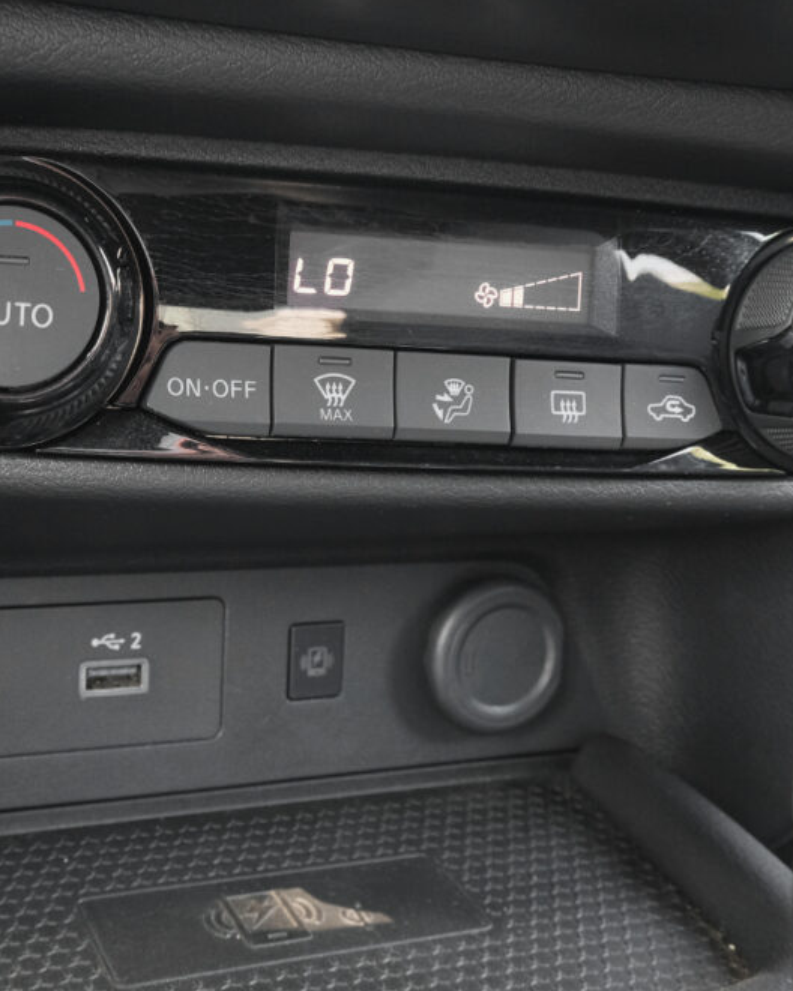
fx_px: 1496
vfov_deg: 36.7
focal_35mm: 51
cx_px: 323
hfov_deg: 29.6
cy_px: 507
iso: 2000
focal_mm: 23.5
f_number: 9
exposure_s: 1/10
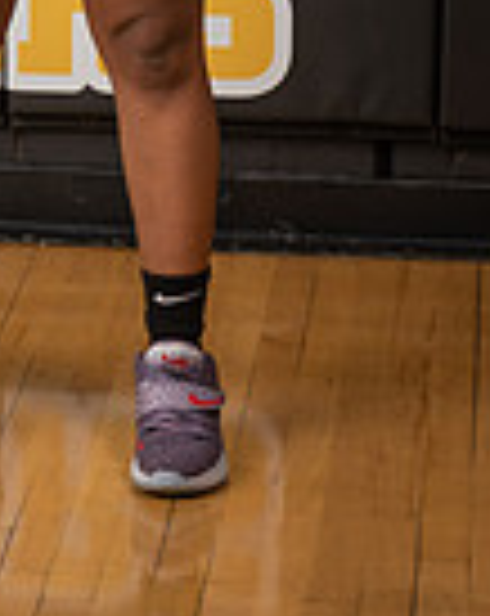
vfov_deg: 8.8
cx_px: 61
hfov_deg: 7.1
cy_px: -301
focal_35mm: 216
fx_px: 3929
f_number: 9
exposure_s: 1/125
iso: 100
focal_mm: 70
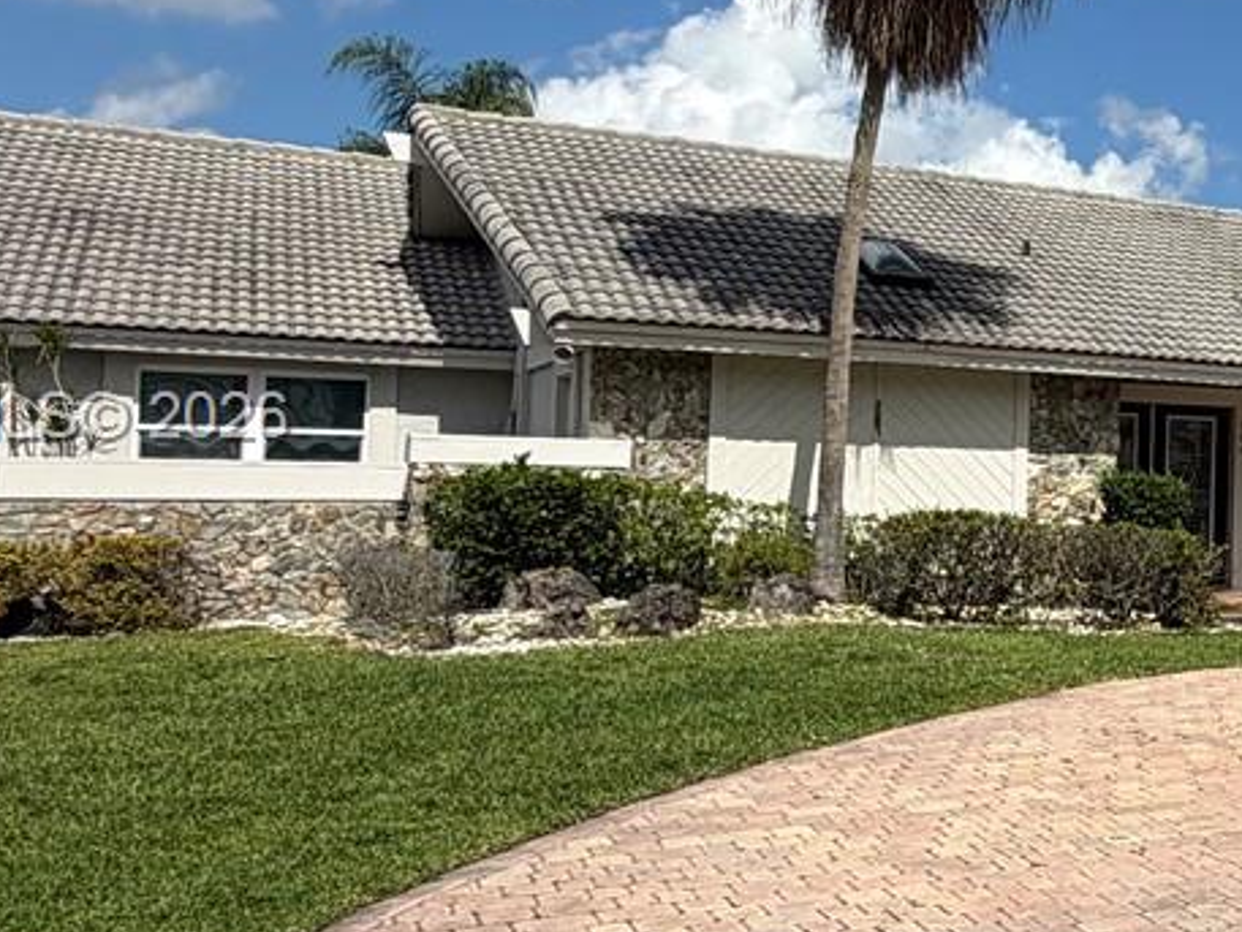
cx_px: 1617
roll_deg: -0.6
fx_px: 1759
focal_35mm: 49
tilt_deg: +3.8
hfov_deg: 30.6
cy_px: 421
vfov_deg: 29.7
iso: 20
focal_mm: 2.22
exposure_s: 1/1464
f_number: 2.2
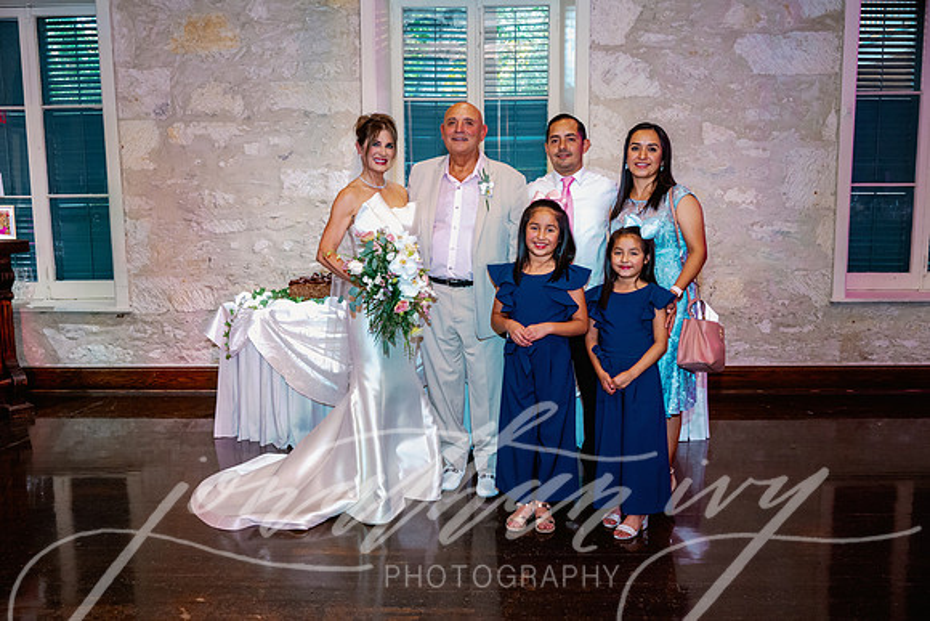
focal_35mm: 32
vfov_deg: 41.7
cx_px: 465
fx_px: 814
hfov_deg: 59.5
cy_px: 310
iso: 3200
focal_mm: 31.5
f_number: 2.8
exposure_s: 1/100
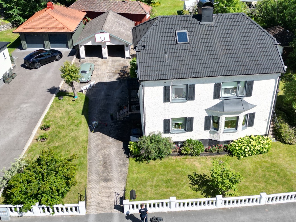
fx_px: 308
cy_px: 88
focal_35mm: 36
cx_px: 165
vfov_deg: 39.5
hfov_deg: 51.2
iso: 110
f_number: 1.7
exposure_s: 1/2500
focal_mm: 6.72
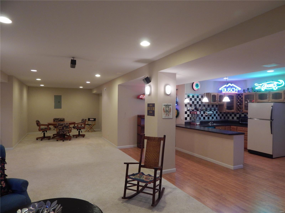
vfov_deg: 61.1
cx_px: 142
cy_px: 106
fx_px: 181
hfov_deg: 76.4
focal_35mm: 22
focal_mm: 4
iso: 220
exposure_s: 1/30
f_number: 3
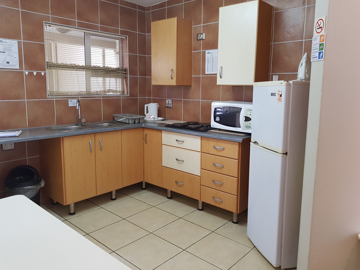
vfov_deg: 53.1
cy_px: 135
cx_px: 180
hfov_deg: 67.3
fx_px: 270
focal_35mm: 26
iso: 200
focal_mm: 4.2
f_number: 1.7
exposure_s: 1/50
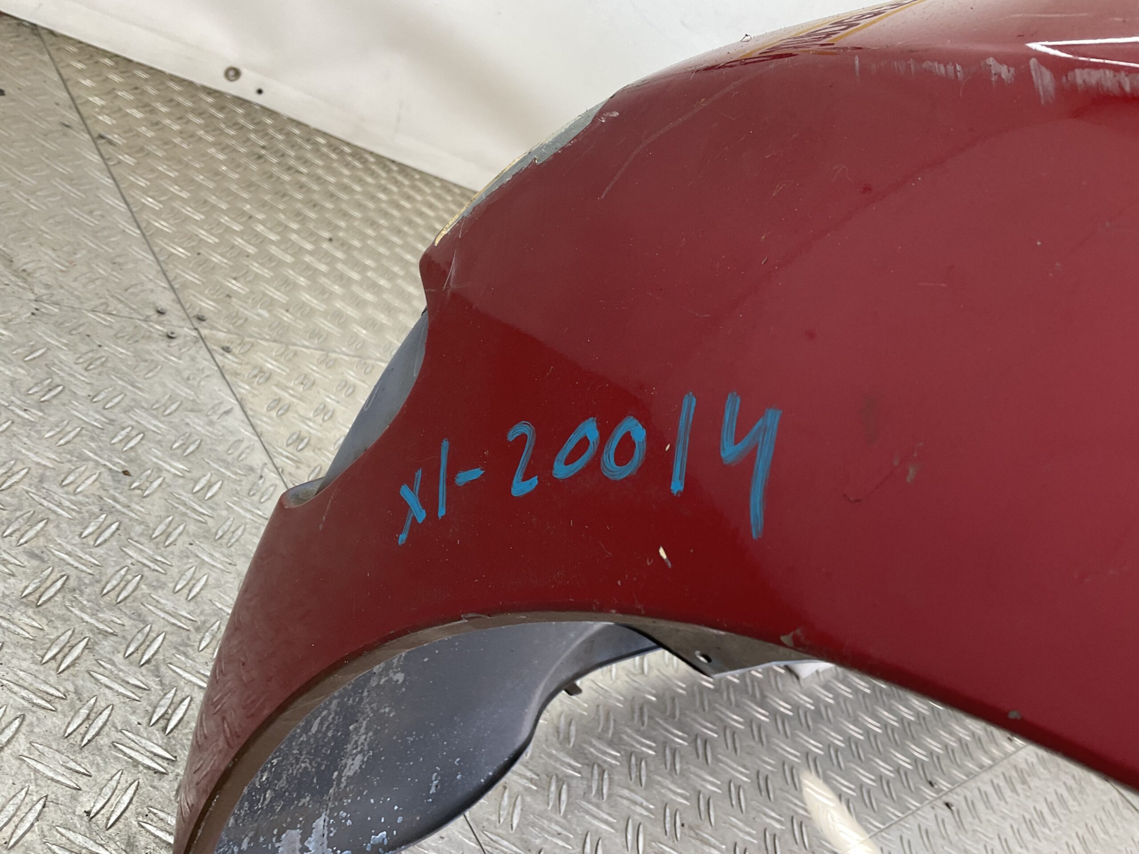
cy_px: 427
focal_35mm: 29
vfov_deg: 48.2
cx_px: 570
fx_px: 954
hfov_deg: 61.7
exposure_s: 1/100
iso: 32
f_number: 1.8
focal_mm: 3
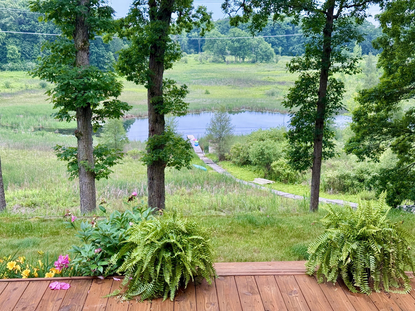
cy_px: 156
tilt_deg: -11.1
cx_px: 208
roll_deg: -0.7
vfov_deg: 30.3
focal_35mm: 48
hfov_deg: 39.7
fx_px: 575
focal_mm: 6.76
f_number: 1.78
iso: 125
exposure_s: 1/162
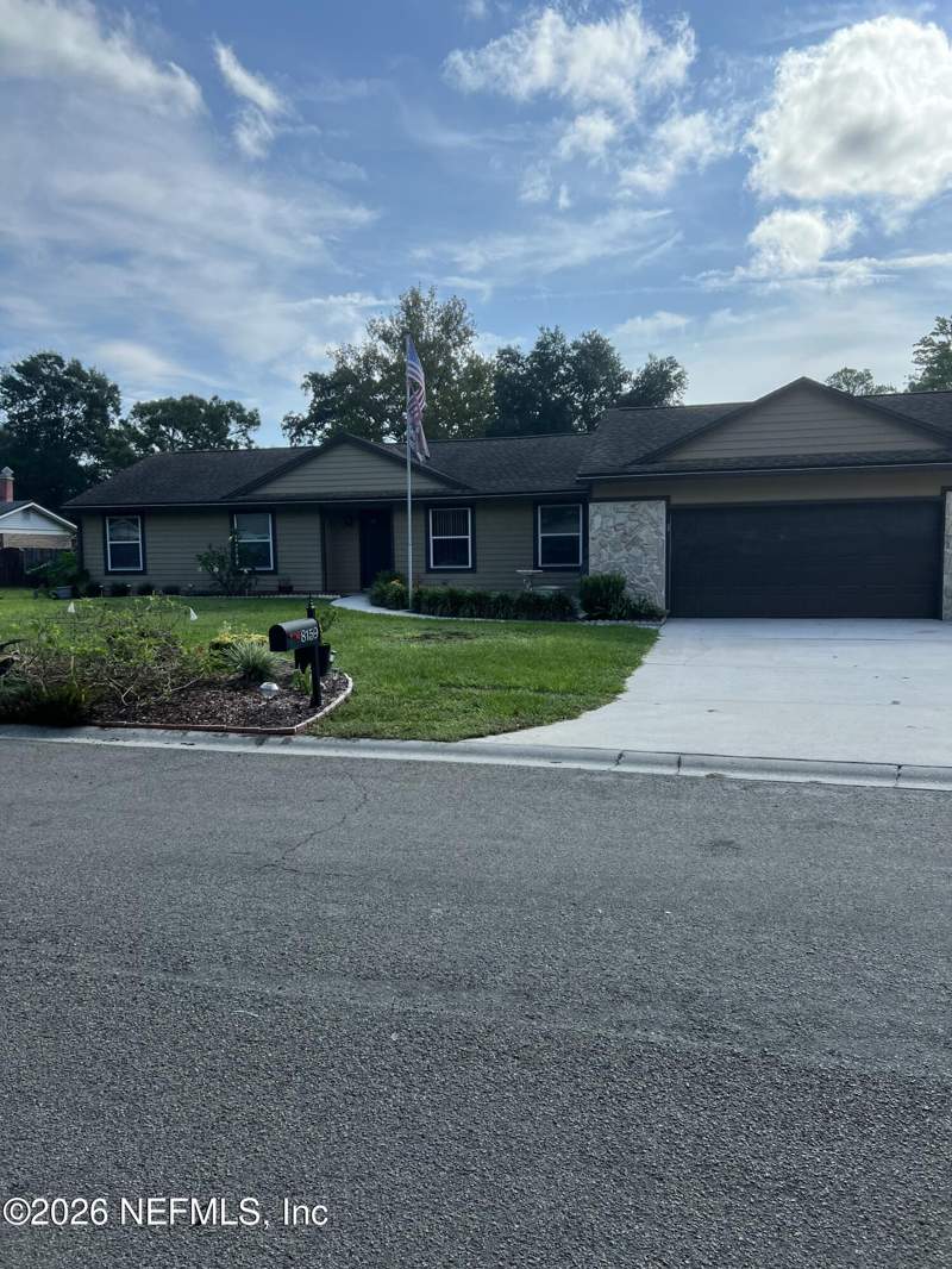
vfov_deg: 67.3
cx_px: 476
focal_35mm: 26
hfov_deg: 53.1
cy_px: 634
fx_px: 953
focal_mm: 5.7
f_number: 1.5
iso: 50
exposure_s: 1/5076
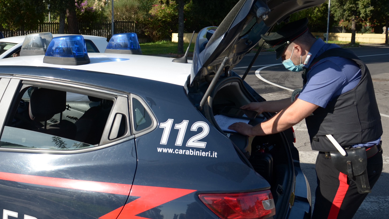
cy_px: 104
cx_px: 129
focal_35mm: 38
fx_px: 392
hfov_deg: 51.8
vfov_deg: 31.2
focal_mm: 18
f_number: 4.5
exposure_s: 1/500
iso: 100
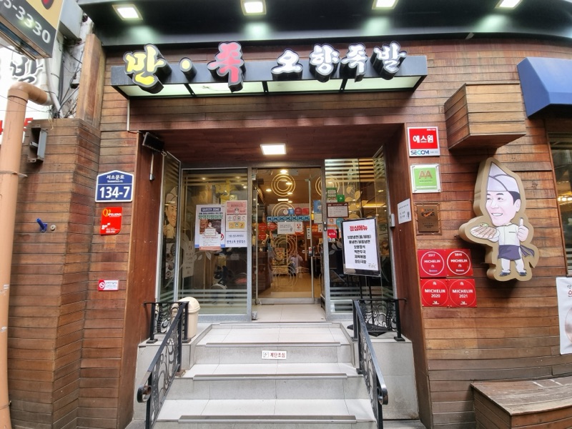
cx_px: 286
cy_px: 214
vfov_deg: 89.9
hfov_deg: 106.2
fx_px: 215
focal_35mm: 13
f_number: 2.2
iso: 100
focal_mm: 2.2
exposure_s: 1/120
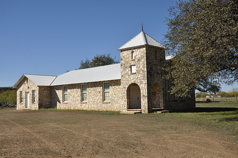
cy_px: 79
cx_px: 119
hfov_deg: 49.6
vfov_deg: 34.1
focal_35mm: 39
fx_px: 257
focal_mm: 26
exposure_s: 1/250
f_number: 8
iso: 200
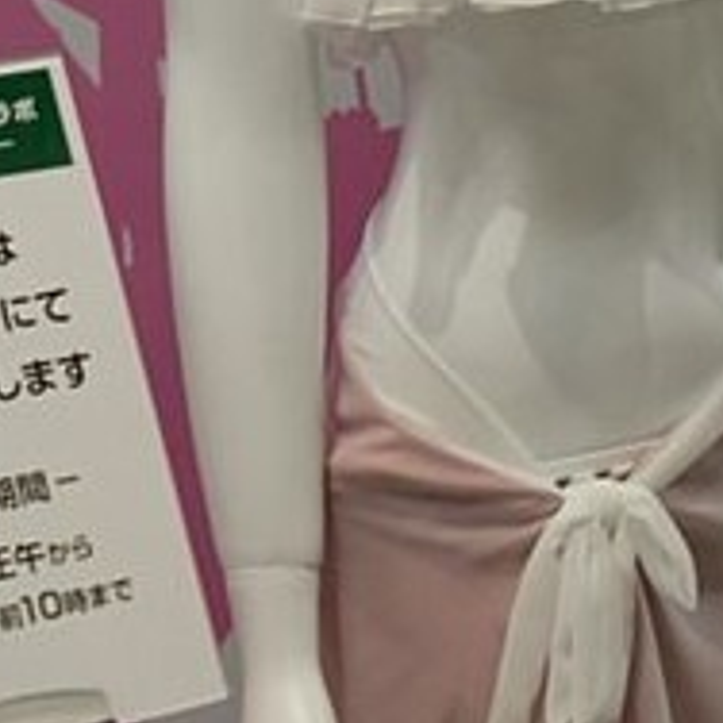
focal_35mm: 97
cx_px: 402
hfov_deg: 17.9
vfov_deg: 17.9
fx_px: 2292
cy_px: 431
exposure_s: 1/600
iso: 800
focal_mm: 14
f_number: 2.8
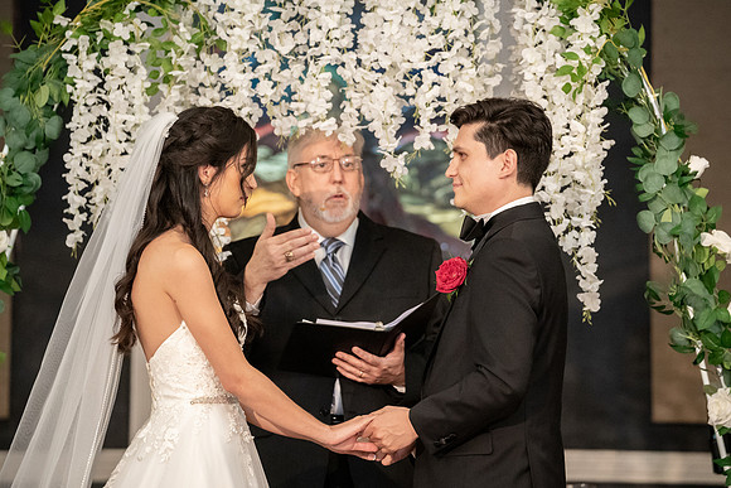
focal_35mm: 221
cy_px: 228
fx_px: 4485
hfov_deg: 9.3
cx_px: 403
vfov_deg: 6.2
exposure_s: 1/200
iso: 8000
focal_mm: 198
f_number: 4
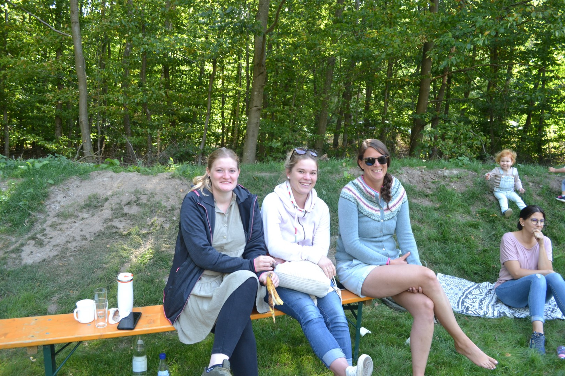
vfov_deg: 47.9
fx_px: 424
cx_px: 282
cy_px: 188
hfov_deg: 67.4
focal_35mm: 27
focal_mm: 18
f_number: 5
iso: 400
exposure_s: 1/100
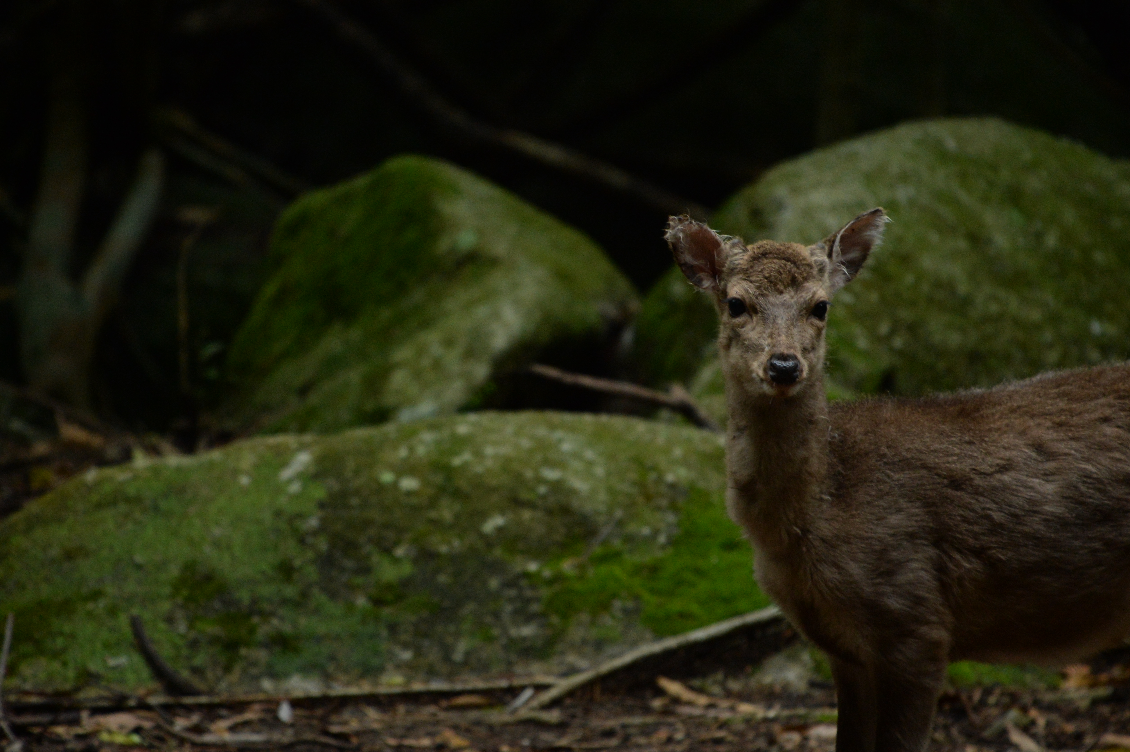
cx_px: 597
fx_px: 11920
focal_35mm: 380
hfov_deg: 5.4
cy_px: 349
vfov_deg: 3.6
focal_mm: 300
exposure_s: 1/100
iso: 3200
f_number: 6.3
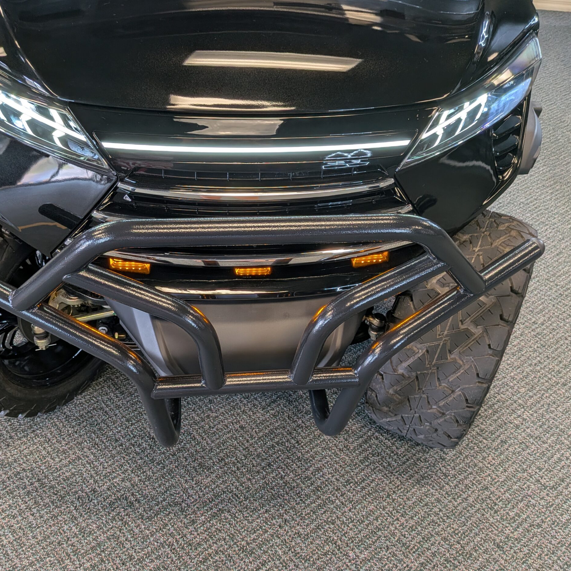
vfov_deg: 55.6
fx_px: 541
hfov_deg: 55.4
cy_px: 283
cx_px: 242
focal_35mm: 29
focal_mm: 4.53
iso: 56
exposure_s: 1/51.3
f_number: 1.7
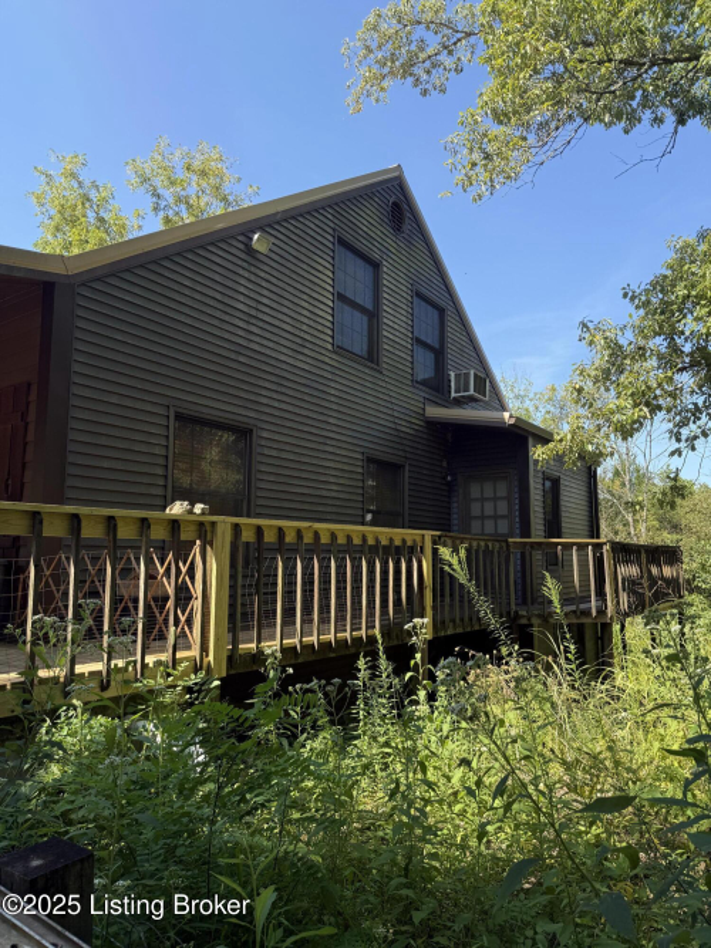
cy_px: 474
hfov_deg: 56.8
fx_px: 657
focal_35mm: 24
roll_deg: -0.9
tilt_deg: +7.0
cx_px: 356
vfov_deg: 71.6
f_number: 1.78
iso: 80
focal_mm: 6.76
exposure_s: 1/1075
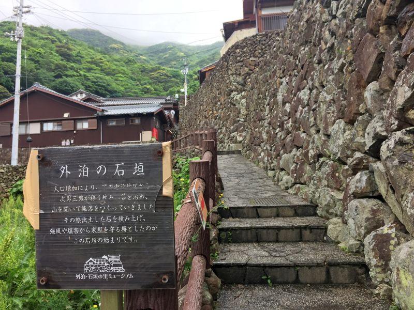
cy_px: 155
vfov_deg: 48.2
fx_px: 347
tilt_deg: +5.5
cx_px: 207
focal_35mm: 29
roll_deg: +0.5
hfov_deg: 61.7
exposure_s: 1/60
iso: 40
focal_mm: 4.2
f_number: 2.2
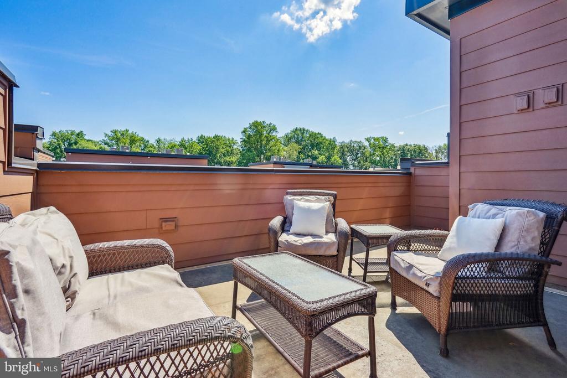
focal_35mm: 16
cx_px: 284
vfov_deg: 73.8
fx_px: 252
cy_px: 189
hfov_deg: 96.7
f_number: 9
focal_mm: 16
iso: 800
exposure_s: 1/2000
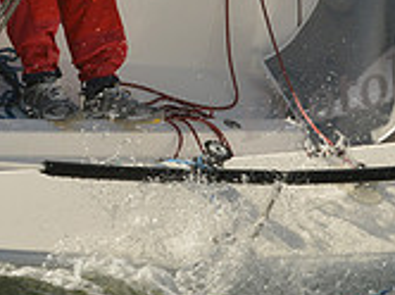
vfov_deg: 2.2
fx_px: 7668
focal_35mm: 673
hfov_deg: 3.0
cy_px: -11
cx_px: 117
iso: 500
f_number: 10
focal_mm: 200
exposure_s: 1/1000
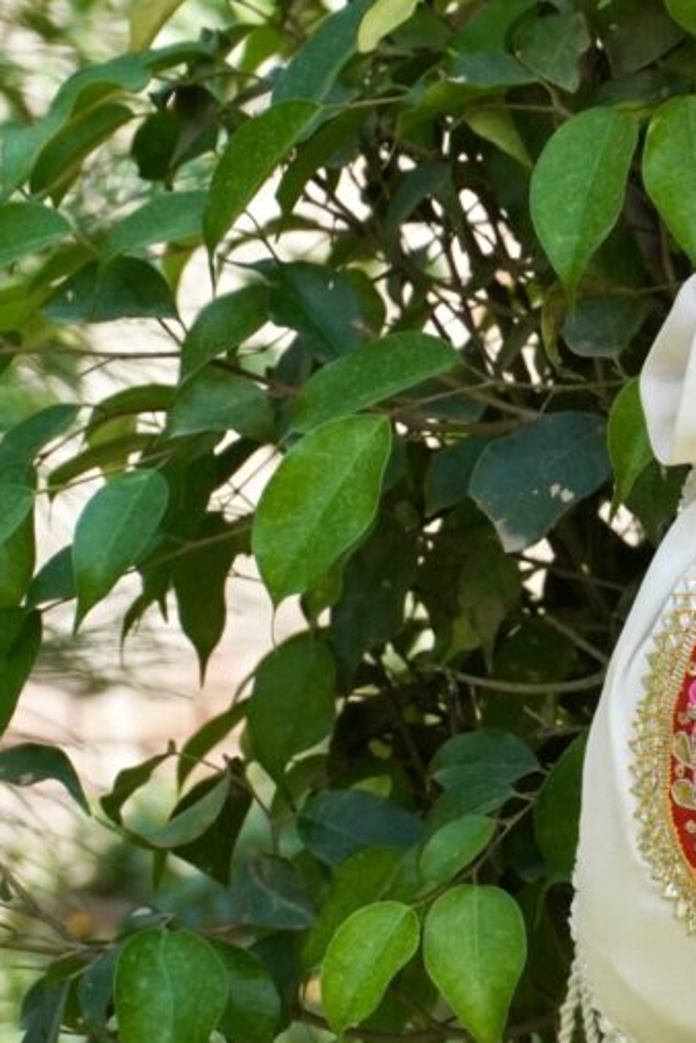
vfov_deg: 10.3
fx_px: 5792
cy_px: 643
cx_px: 772
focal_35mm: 200
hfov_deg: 6.8
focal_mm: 50
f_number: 6.3
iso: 800
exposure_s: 1/800
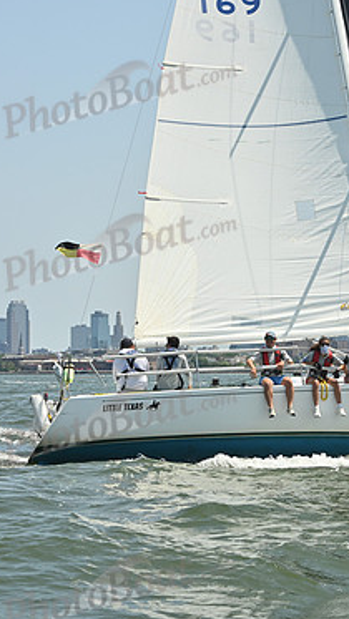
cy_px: 311
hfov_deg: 10.6
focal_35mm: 114
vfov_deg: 18.8
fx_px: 1874
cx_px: 324
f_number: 8
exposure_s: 1/1250
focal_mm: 70
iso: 320
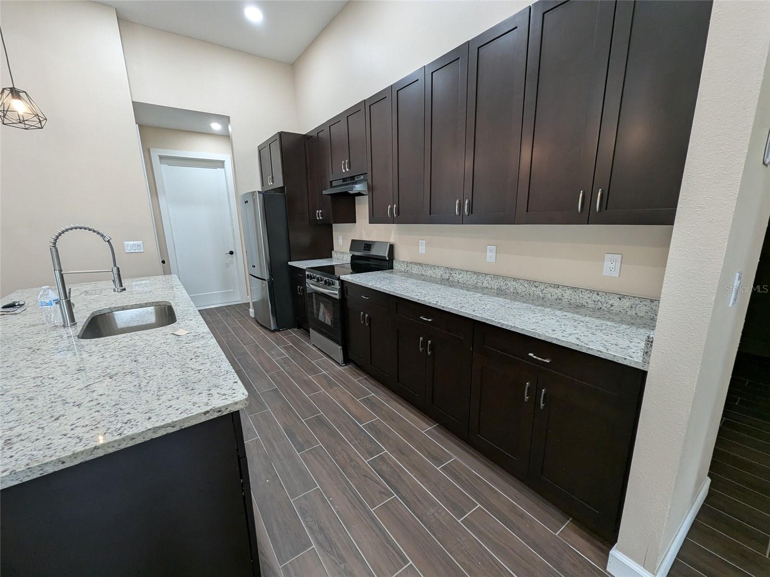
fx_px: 289
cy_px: 288
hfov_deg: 106.2
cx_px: 385
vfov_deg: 89.9
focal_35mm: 13
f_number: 2.2
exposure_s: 1/40
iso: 186
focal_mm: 1.95
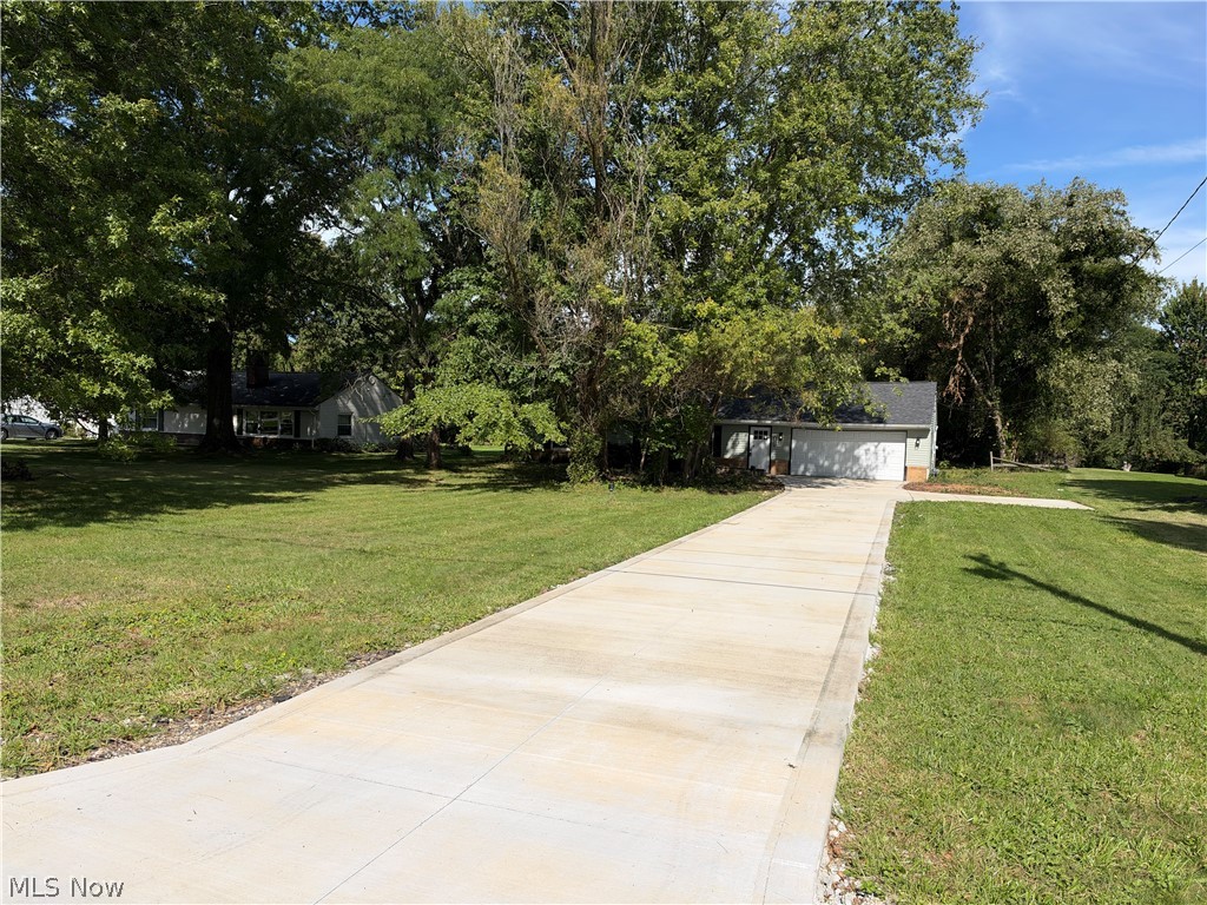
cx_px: 604
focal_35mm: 24
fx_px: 837
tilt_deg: -3.1
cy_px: 452
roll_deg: -1.3
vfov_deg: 56.8
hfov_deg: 71.6
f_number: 1.8
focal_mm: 6.93
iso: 80
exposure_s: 1/6024
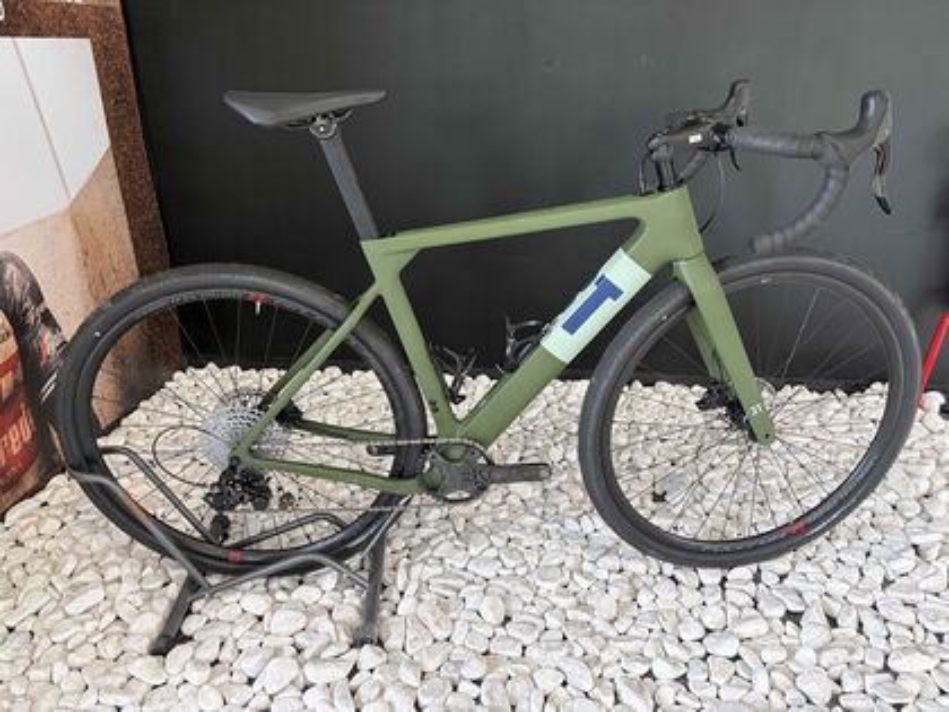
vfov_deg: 53.1
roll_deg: +2.0
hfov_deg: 67.3
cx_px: 474
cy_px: 356
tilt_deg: -21.2
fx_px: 713
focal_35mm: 26
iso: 125
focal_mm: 5.96
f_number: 1.6
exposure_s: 1/100
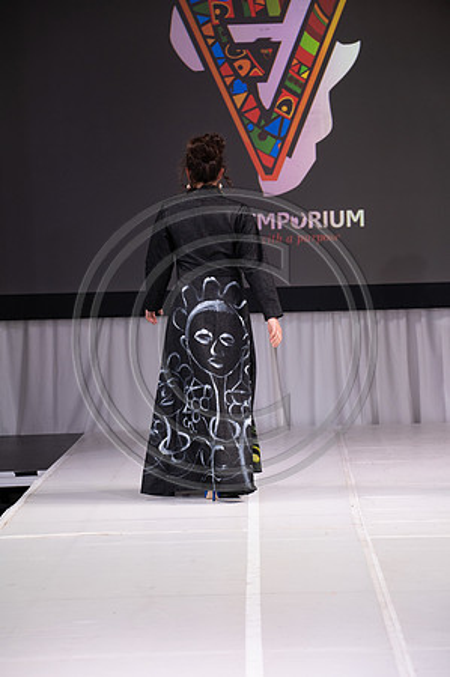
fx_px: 2443
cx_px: 225
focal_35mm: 130
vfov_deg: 15.8
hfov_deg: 10.5
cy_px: 338
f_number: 5.6
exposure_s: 1/400
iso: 2000
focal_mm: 130
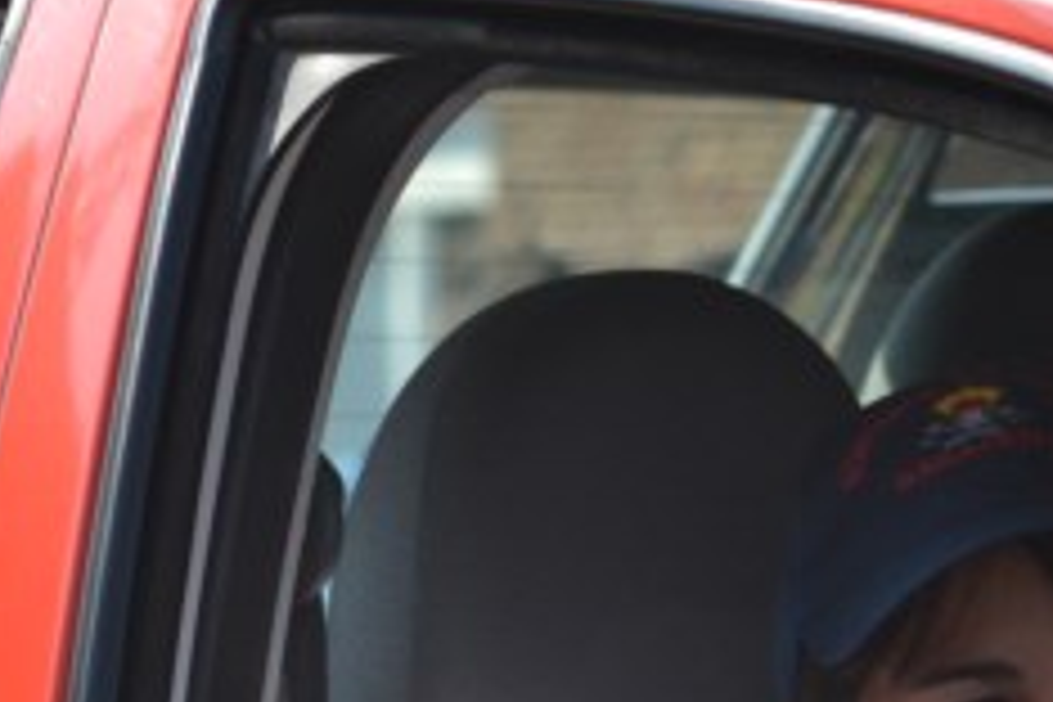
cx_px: 117
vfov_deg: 4.3
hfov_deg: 6.4
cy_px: 556
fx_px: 9359
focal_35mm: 320
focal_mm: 78
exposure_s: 1/1000
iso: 400
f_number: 5.6
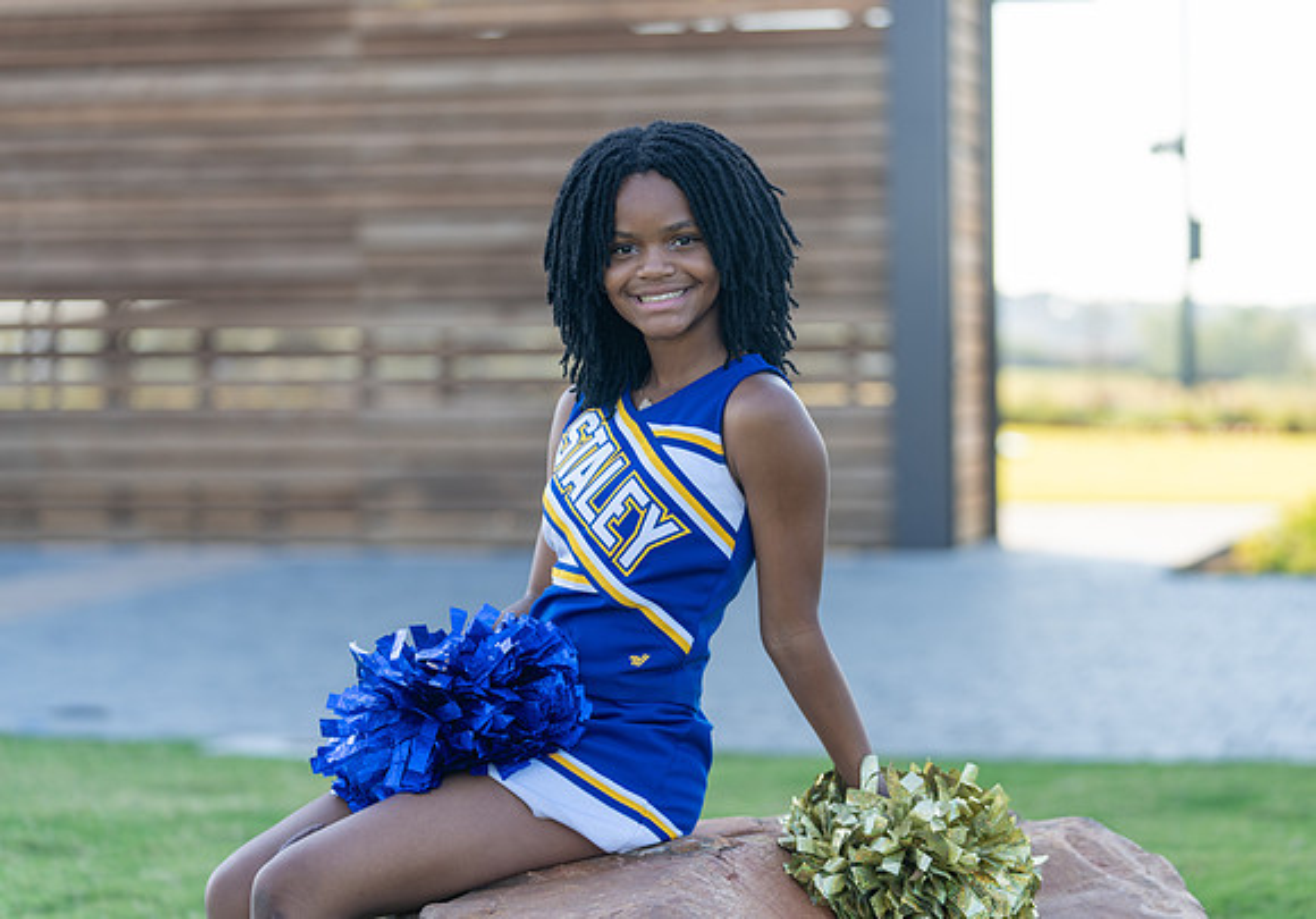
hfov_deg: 19.8
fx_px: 3771
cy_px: 460
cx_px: 689
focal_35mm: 102
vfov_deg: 13.9
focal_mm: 97
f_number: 2.8
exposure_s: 1/400
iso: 125
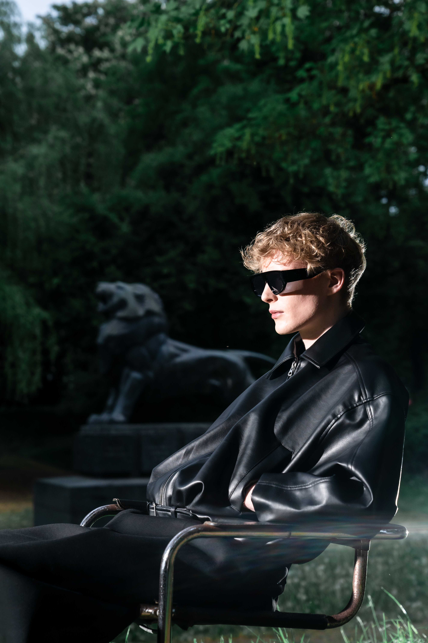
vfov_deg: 32.9
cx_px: 214
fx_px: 1088
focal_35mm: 61
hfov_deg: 22.3
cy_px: 322
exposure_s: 1/160
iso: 640
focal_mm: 61
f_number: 4.5
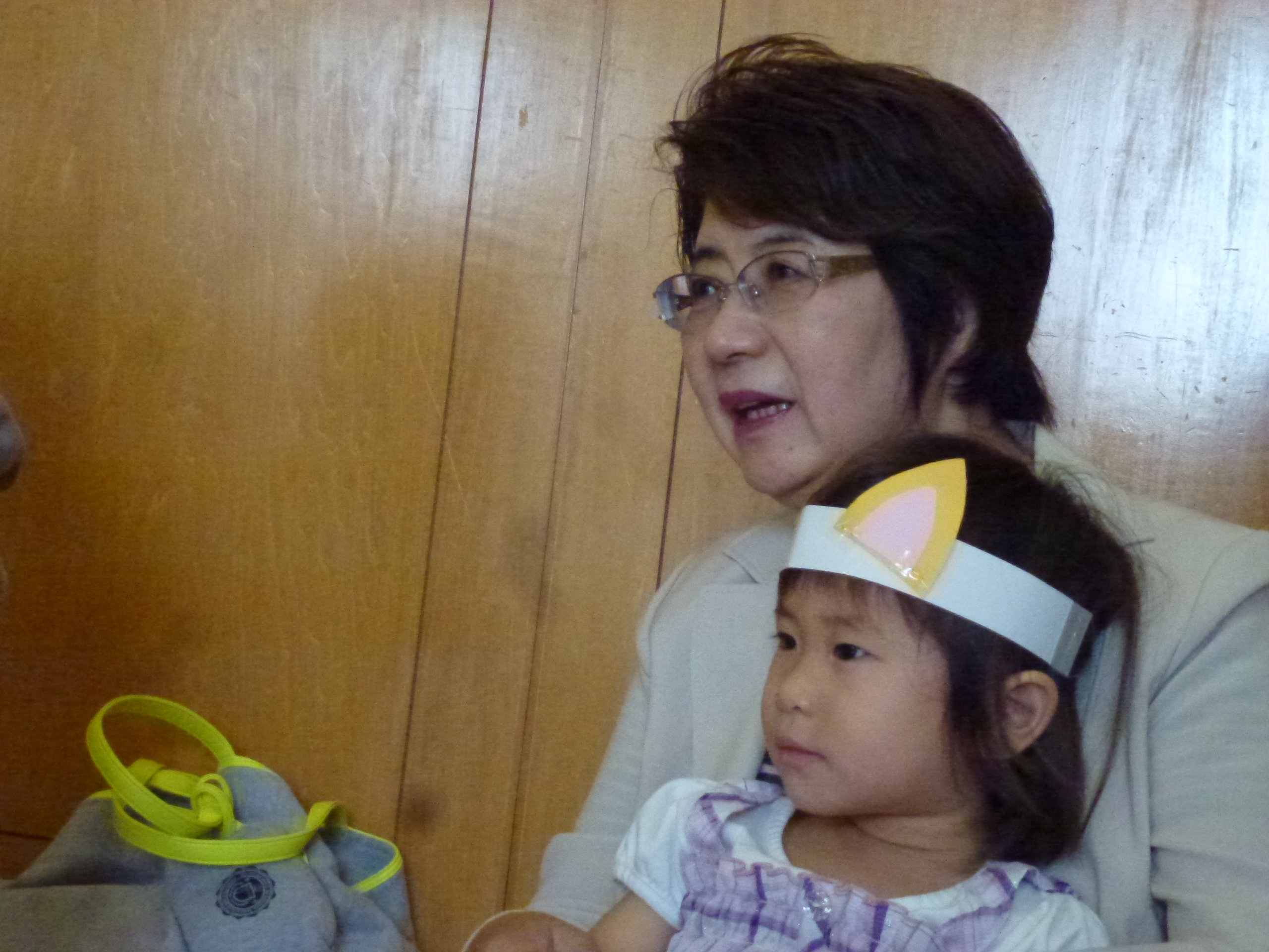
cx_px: 634
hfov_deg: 27.4
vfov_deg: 20.7
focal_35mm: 71
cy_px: 476
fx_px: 2603
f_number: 4.7
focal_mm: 12.7
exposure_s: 1/200
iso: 1600
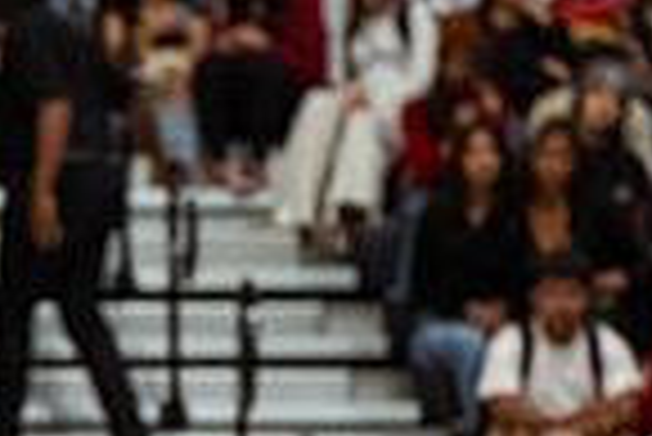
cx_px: -372
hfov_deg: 4.2
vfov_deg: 2.8
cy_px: 801
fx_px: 8901
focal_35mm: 491
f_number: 3.2
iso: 3200
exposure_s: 1/1000
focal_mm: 115
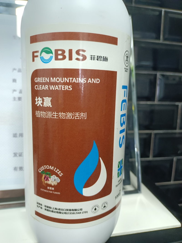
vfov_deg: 69.4
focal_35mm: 25
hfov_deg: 54.9
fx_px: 175
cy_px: 122
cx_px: 91
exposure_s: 1/25
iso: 1587
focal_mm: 4.71
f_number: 1.79
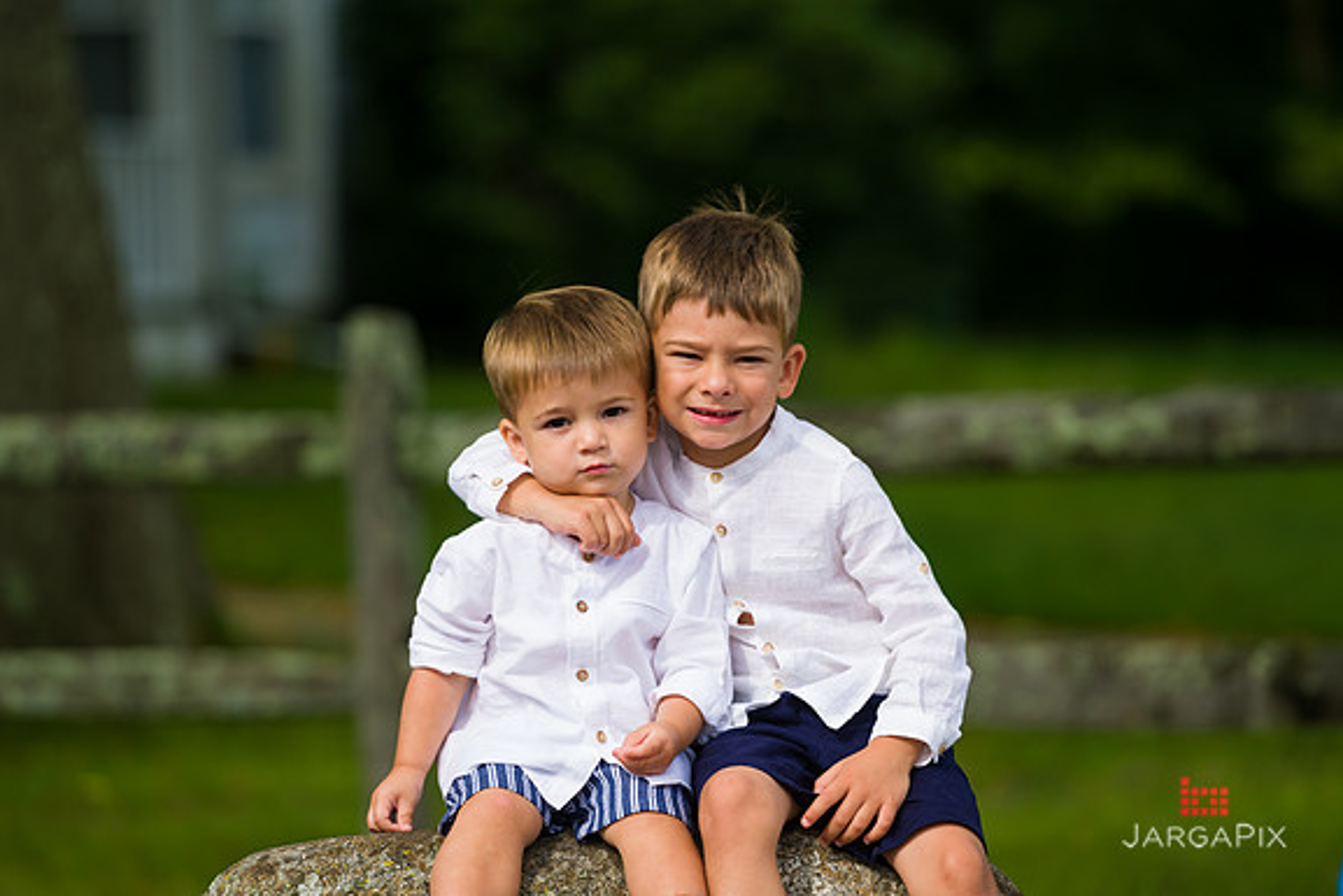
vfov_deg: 7.0
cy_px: 448
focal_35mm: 196
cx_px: 670
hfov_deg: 10.5
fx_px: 7313
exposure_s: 1/1000
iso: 200
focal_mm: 195
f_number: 4
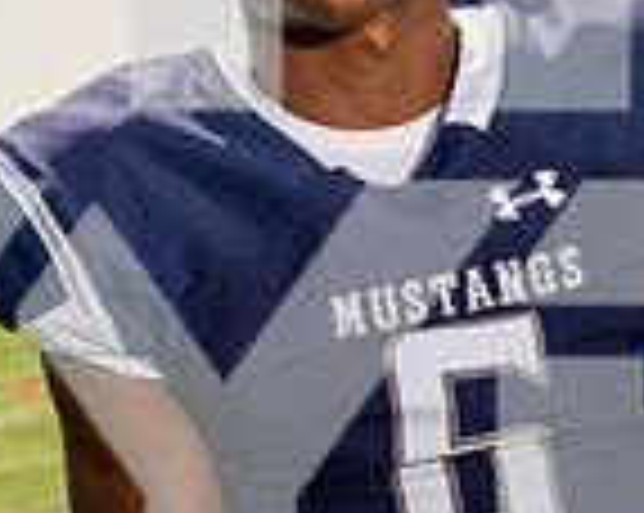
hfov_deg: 10.8
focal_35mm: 179
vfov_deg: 8.6
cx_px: 410
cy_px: 421
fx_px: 3407
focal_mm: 47
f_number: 4.5
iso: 100
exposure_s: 1/800
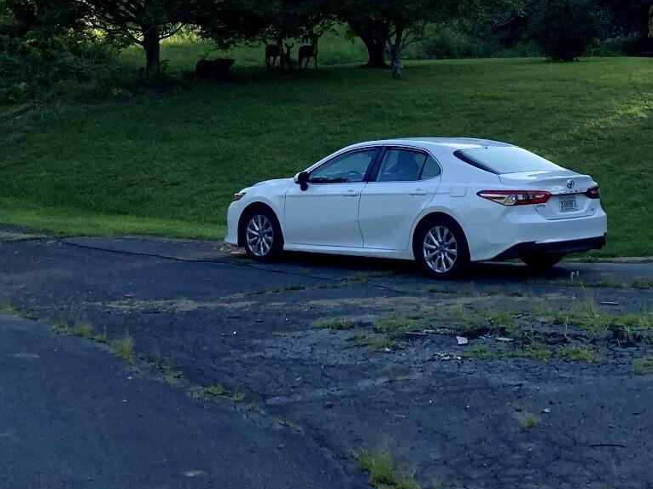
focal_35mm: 75
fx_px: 1414
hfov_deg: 25.9
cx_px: 409
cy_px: -3
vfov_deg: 19.1
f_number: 1.8
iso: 20
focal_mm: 3.99
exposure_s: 1/1499
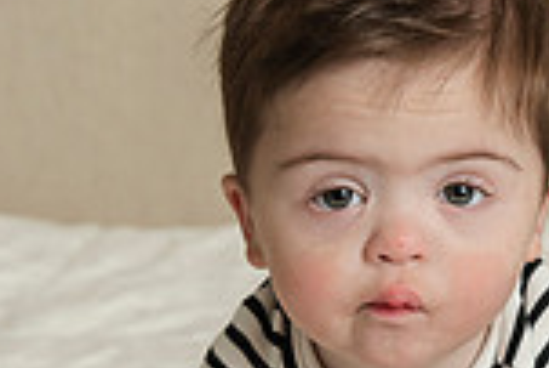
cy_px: 250
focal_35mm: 225
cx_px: 832
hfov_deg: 8.9
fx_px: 3434
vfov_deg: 6.1
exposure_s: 1/200
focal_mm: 55
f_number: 5.6
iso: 400
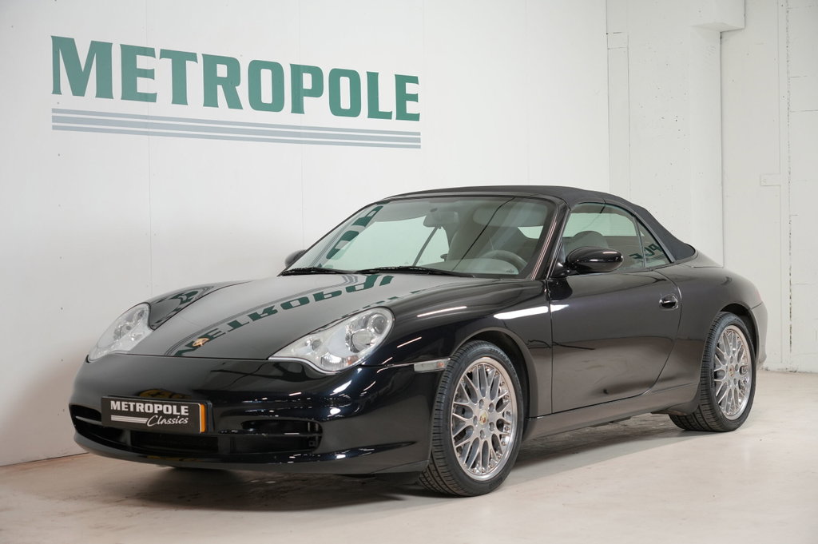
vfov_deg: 20.6
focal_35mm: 66
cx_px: 409
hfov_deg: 30.5
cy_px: 272
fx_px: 1498
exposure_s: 1/40
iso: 400
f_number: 3.2
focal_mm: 44
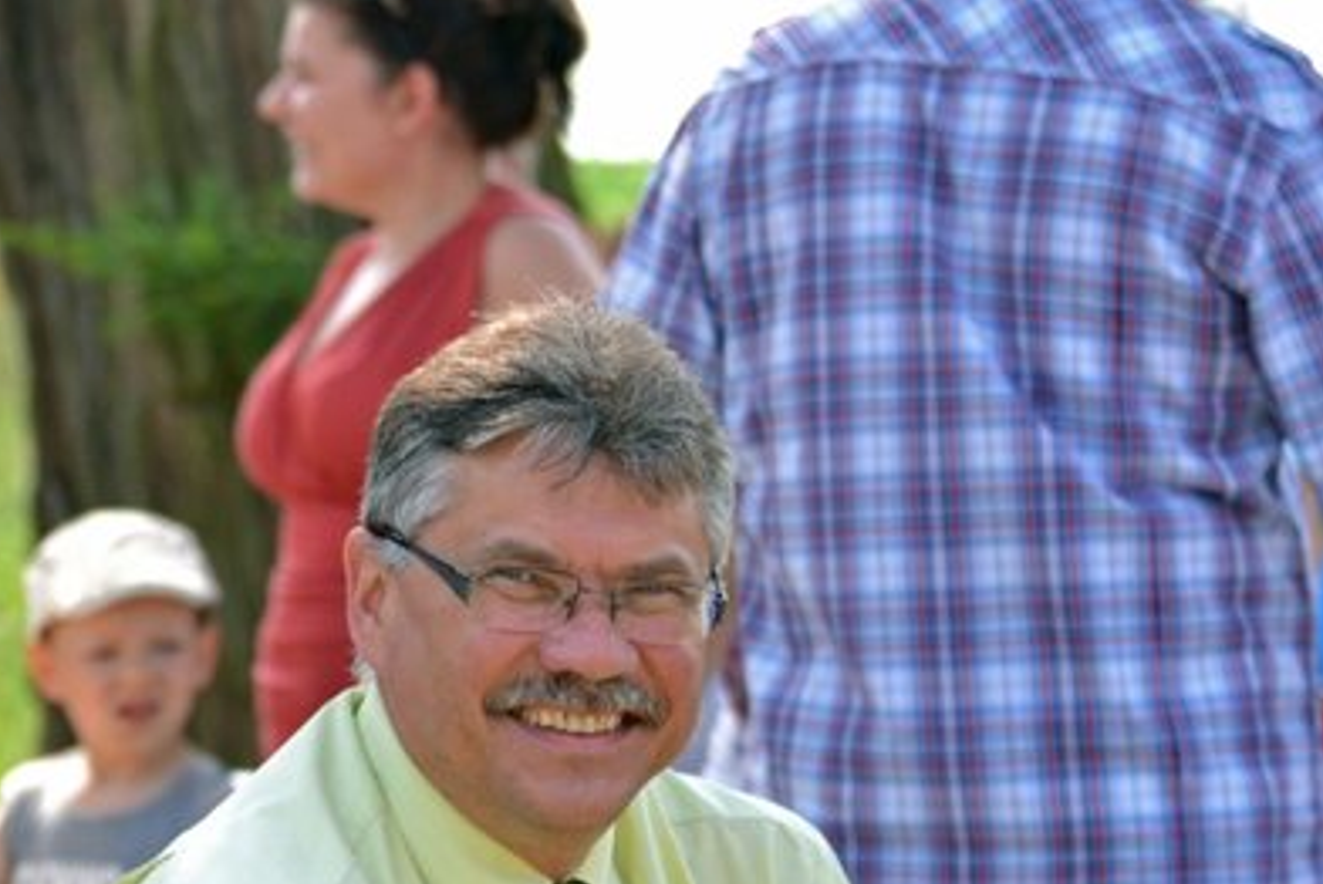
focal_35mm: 229
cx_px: 233
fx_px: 8422
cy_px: 621
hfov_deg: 9.0
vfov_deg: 6.0
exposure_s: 1/160
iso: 100
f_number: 4.2
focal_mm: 92
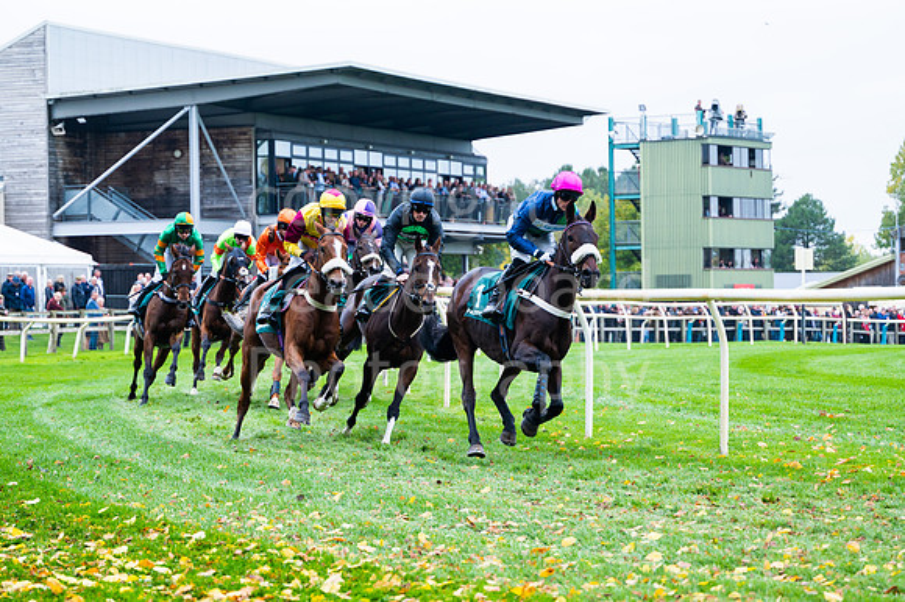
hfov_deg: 20.2
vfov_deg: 13.5
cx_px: 452
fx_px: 2546
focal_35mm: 101
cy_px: 301
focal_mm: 99
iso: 500
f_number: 4
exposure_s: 1/1000
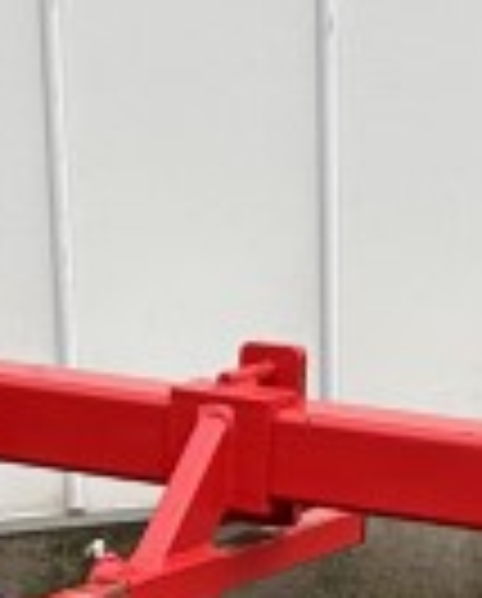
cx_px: 149
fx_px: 3199
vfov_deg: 10.2
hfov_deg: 8.6
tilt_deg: -25.9
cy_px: 994
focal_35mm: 180
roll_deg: +2.6
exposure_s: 1/387
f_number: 1.78
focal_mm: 6.86
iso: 80
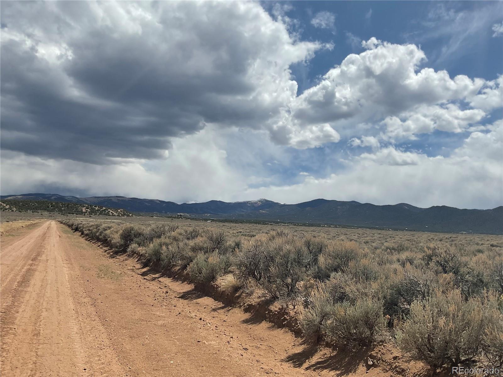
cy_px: 188
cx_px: 252
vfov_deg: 48.2
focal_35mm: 29
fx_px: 421
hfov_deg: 61.7
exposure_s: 1/4785
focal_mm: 3
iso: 16
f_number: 1.8
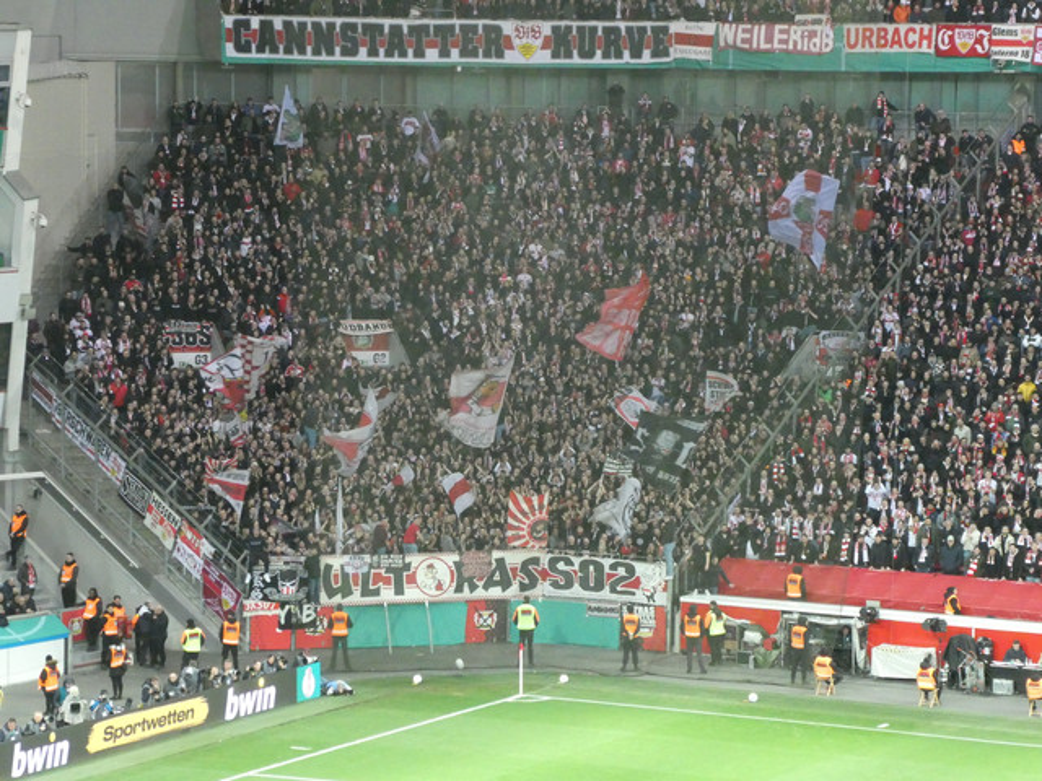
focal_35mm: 143
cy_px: 390
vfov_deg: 10.4
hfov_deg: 13.8
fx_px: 4305
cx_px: 521
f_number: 5.4
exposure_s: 1/80
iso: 1600
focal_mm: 25.6
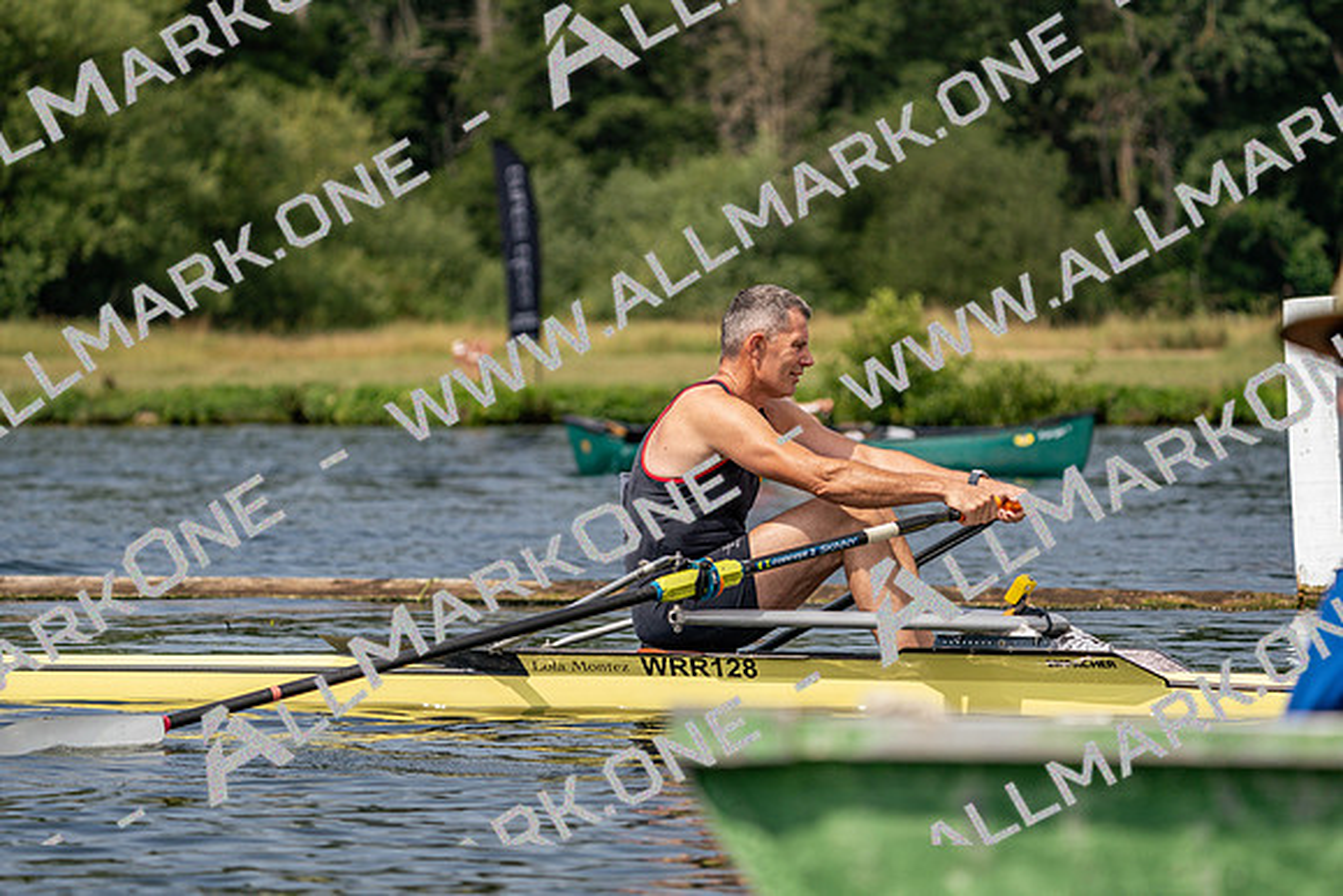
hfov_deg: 10.3
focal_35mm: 200
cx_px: 672
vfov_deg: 6.9
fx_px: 7463
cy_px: 448
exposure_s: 1/1600
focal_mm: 200
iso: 200
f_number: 5.6
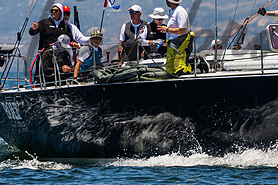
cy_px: 62
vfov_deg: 1.6
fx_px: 6544
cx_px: 186
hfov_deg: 2.4
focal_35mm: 848
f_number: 8
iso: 500
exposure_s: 1/1600
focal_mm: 320
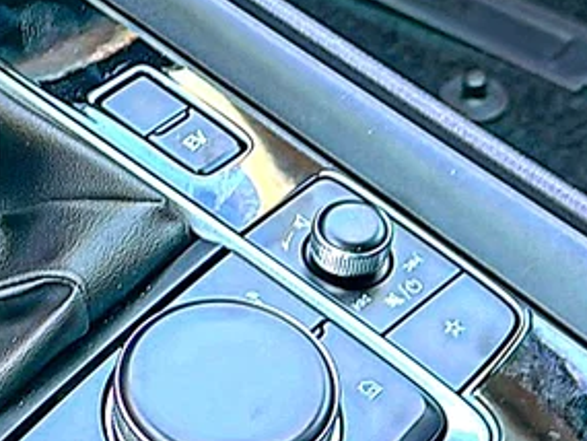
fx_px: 1747
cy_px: 255
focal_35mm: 103
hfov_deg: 18.2
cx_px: -95
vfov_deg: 14.4
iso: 50
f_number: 1.78
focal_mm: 6.86
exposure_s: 1/44
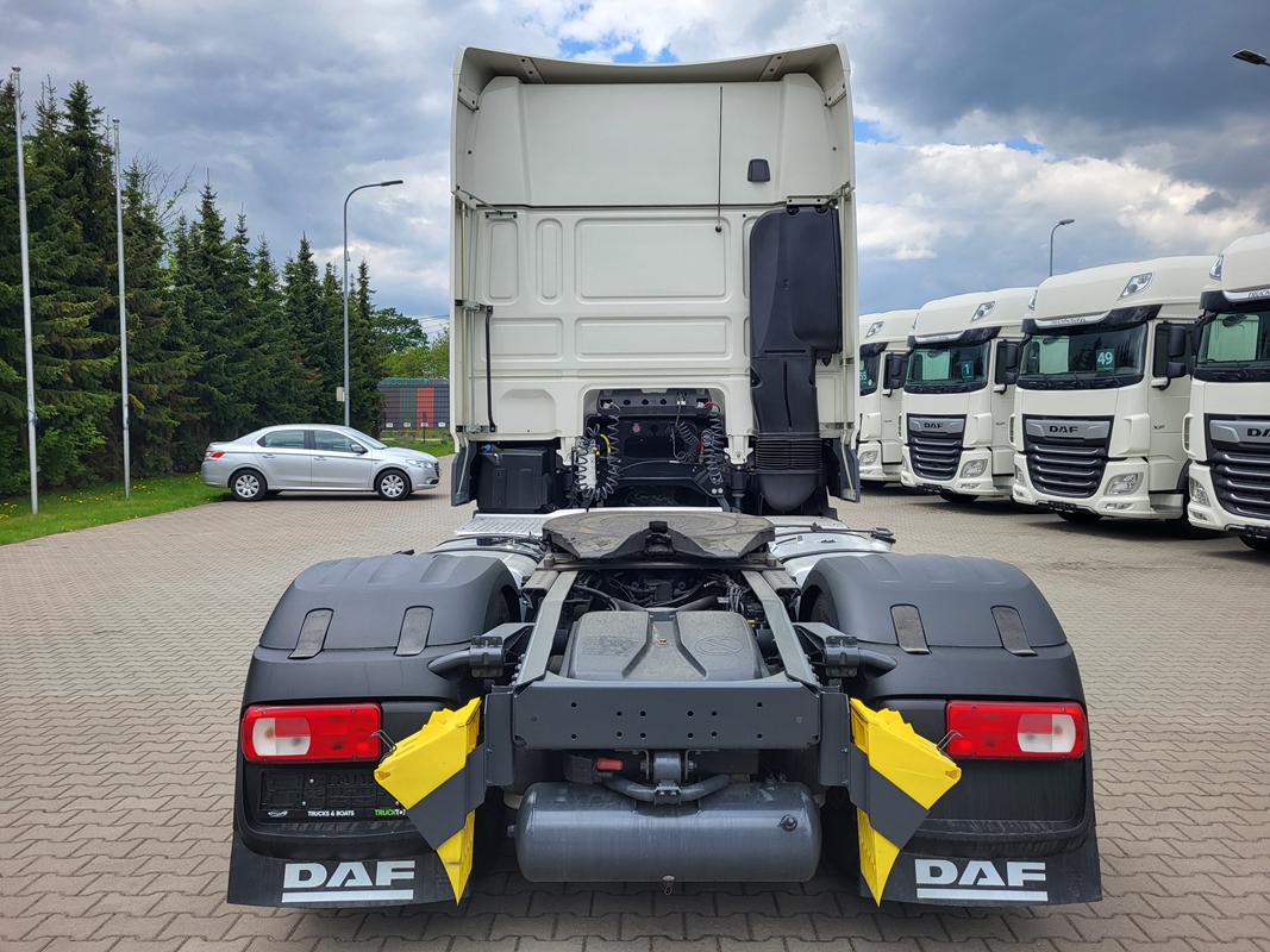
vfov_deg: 53.1
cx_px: 635
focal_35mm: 26
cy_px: 476
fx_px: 954
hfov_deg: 67.3
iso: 40
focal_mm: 5.4
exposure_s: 1/1132
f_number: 1.8
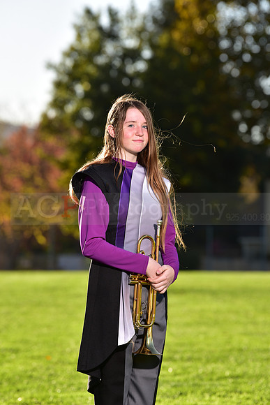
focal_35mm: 200
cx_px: 135
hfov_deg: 6.9
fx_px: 2248
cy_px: 202
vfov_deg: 10.3
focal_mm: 200
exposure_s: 1/250
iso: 80
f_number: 5.6
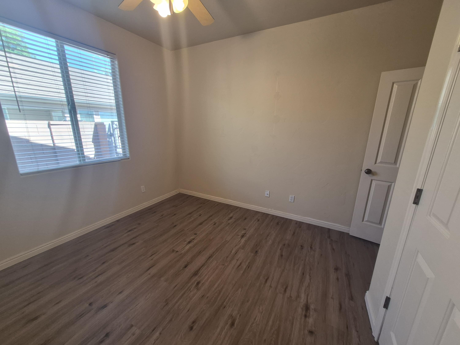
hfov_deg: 106.2
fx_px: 173
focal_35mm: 13
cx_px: 230
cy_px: 172
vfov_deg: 89.9
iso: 100
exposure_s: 1/60
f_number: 2.2
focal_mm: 1.74
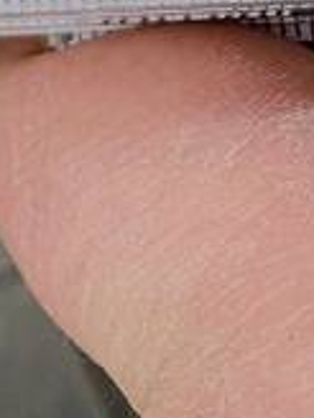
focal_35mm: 162
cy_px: -285
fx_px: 1959
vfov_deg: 11.5
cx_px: -796
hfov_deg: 7.4
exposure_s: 1/461
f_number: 2.4
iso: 50
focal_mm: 4.32
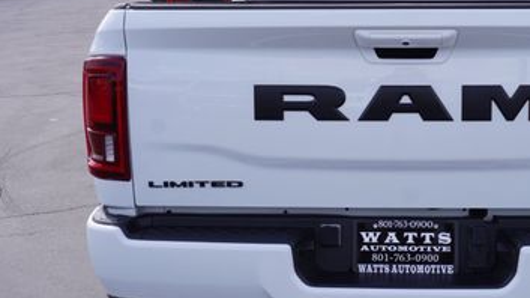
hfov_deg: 34.4
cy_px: 140
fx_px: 842
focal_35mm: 60
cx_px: 383
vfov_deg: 20.0
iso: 100
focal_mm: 21
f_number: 9
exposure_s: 1/125
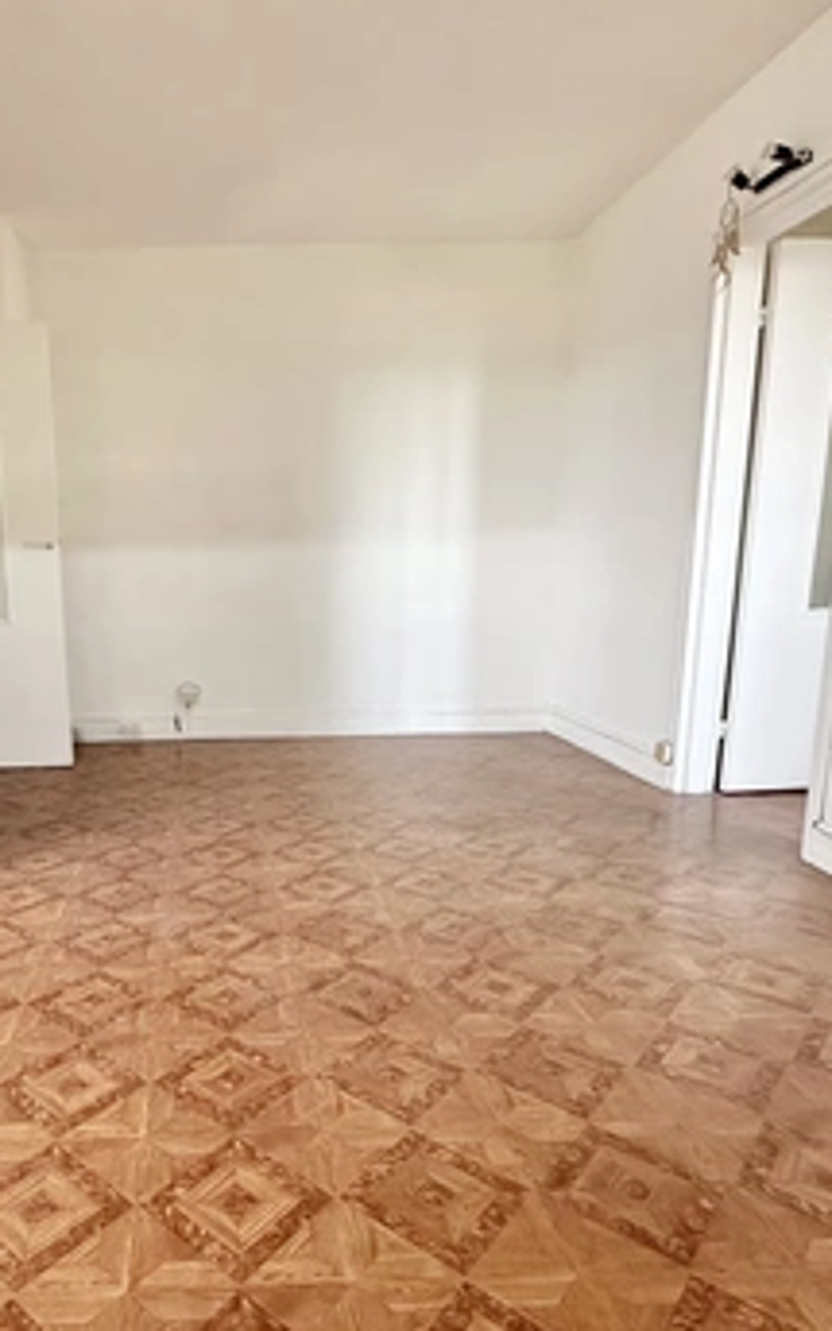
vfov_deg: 77.0
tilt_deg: -10.4
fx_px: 834
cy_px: 727
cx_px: 219
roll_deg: +0.9
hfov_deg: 51.0
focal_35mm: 23
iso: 250
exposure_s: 1/99
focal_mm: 2.22
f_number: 2.2
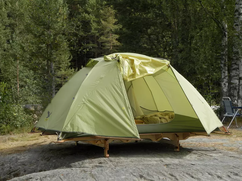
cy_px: 90
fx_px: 385
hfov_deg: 34.9
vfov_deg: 26.6
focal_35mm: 55
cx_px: 121
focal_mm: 9.9
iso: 80
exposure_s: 1/400
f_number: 3.8
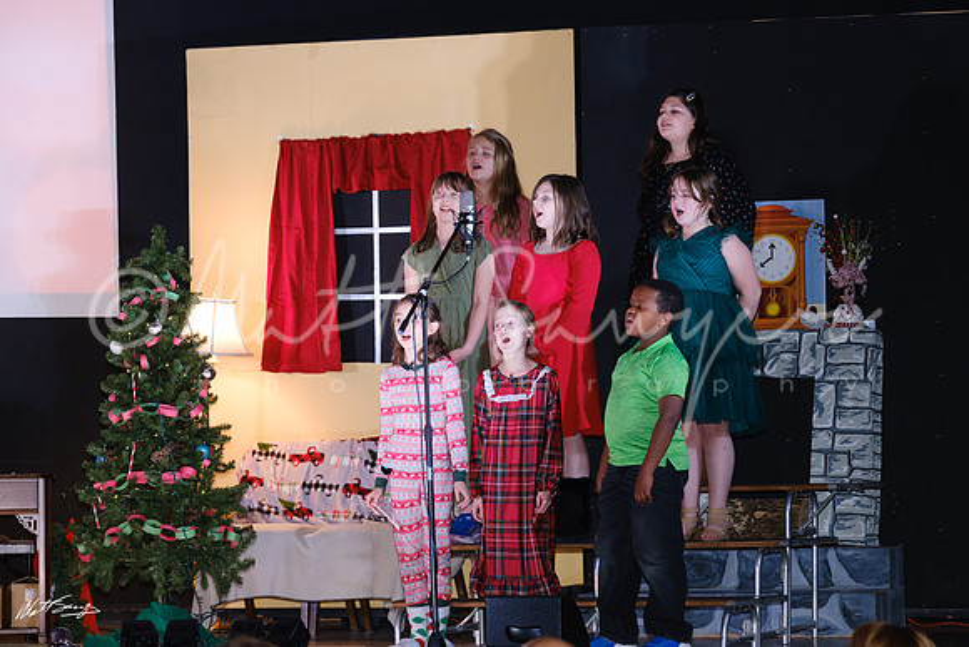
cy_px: 324
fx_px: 3957
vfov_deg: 9.3
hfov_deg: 14.0
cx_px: 484
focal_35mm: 147
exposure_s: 1/125
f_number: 5.6
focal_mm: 98.2
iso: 1600
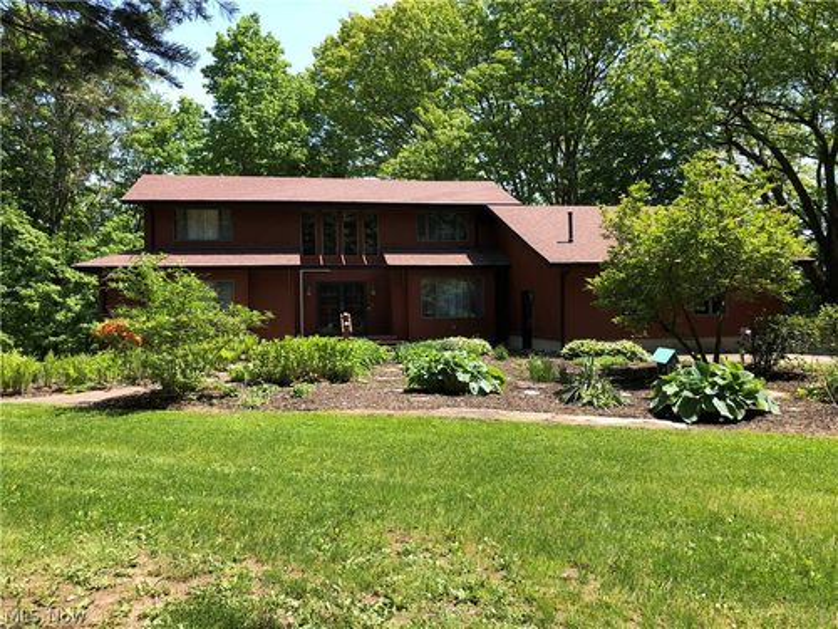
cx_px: 419
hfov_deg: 63.4
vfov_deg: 49.7
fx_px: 678
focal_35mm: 28
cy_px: 314
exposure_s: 1/527
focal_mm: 3.99
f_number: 1.8
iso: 20
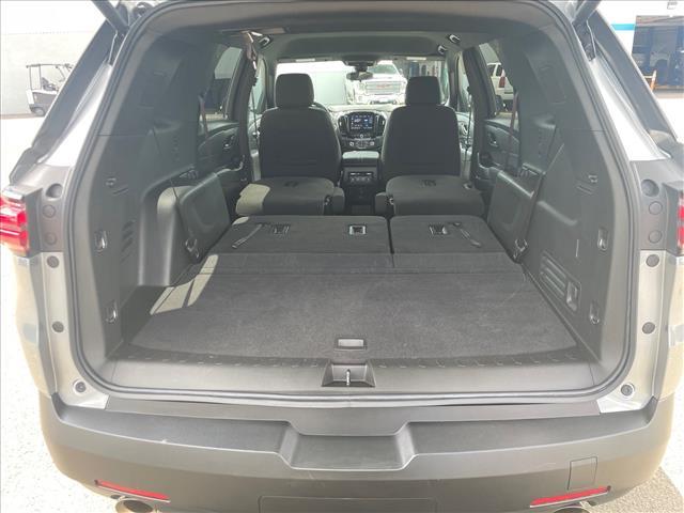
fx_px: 514
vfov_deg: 53.1
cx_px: 342
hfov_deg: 67.3
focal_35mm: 26
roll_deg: +1.9
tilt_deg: -20.5
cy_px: 256
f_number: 1.6
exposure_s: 1/121
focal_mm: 4.2
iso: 100
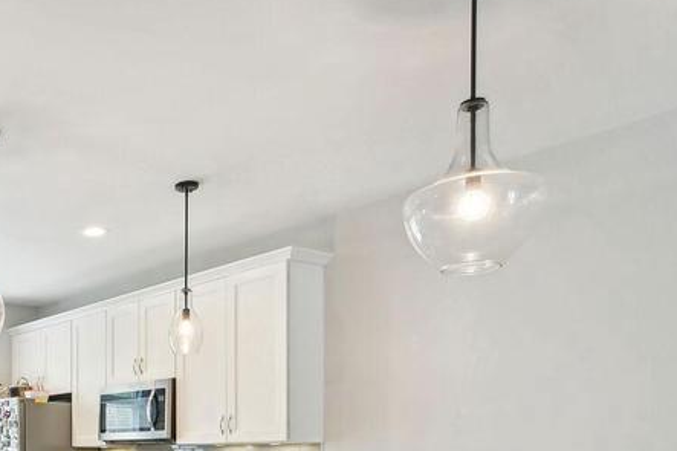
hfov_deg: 42.8
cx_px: -15
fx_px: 717
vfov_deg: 32.2
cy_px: 450
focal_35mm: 38
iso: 640
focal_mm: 11
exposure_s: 1/60
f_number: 5.6
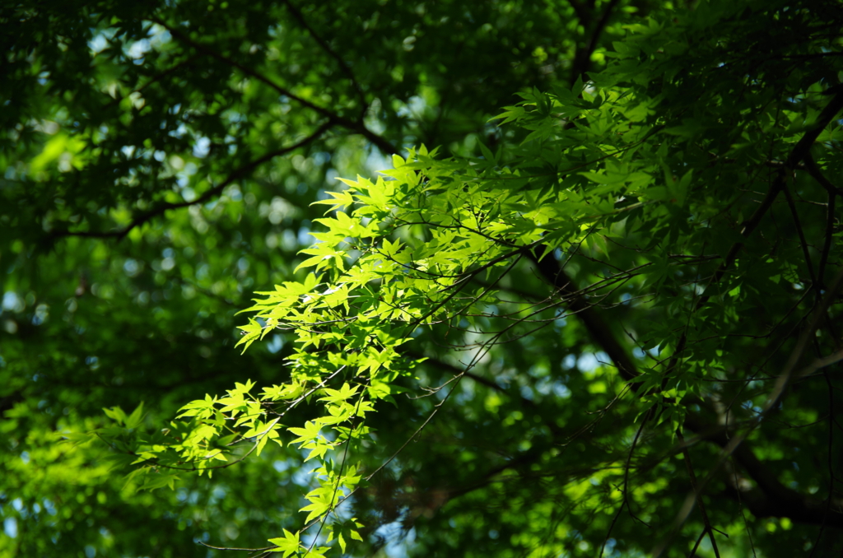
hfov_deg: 13.7
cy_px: 279
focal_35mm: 150
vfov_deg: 9.1
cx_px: 422
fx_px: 3505
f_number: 5.6
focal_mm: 100
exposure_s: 1/100
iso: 100
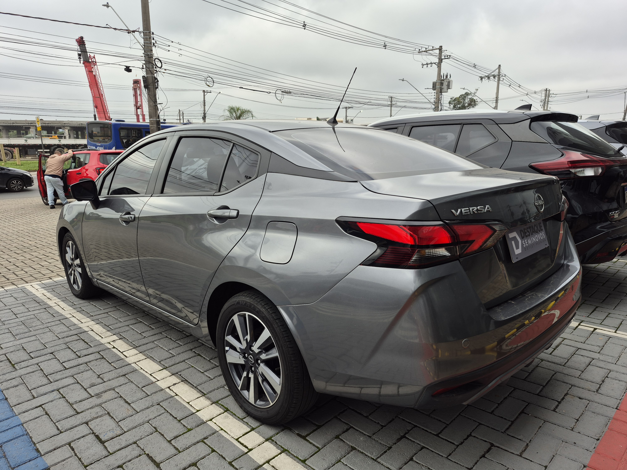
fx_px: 417
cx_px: 314
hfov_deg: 73.9
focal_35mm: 23
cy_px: 235
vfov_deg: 58.9
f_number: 1.8
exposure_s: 1/976
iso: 25
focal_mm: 5.4
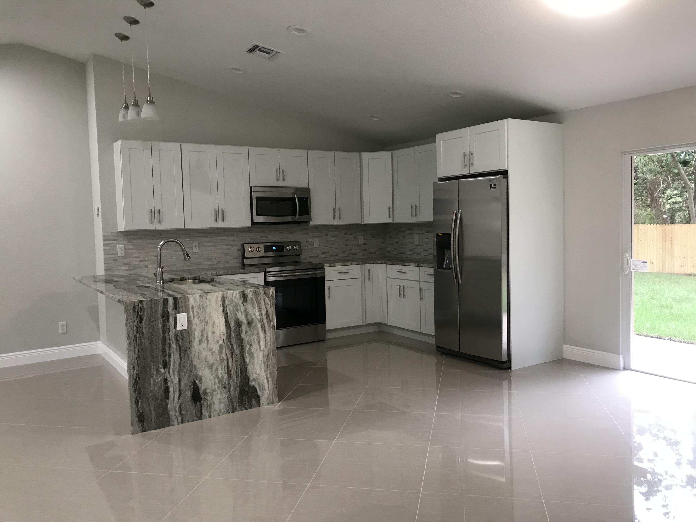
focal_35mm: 28
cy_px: 261
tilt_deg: -4.3
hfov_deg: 63.4
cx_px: 348
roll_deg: +1.3
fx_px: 563
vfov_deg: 49.7
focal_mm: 3.99
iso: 40
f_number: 1.8
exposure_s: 1/30
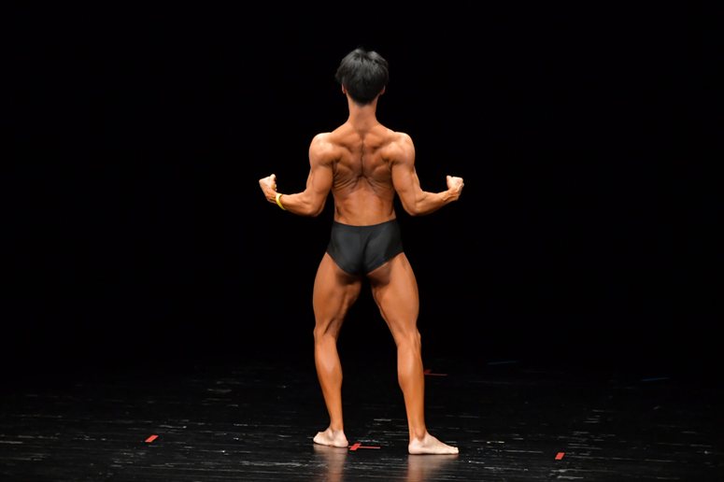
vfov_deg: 5.1
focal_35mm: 270
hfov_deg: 7.6
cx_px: 362
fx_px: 5427
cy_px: 241
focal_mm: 180
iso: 4000
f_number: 5.6
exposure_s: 1/400
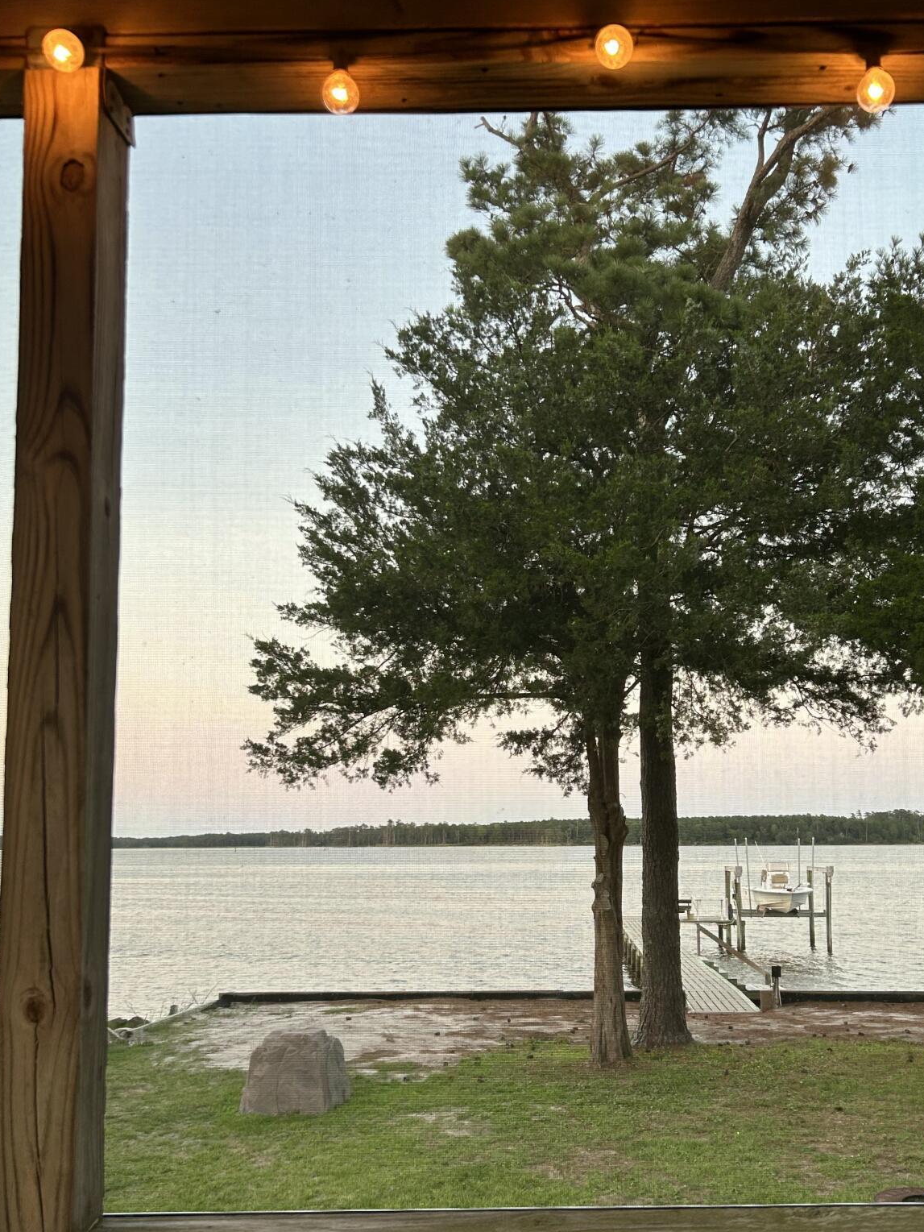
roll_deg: -0.1
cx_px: 560
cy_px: 711
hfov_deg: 41.6
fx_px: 1210
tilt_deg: +6.4
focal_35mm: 34
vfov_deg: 53.7
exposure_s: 1/120
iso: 80
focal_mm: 5.7
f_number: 1.5
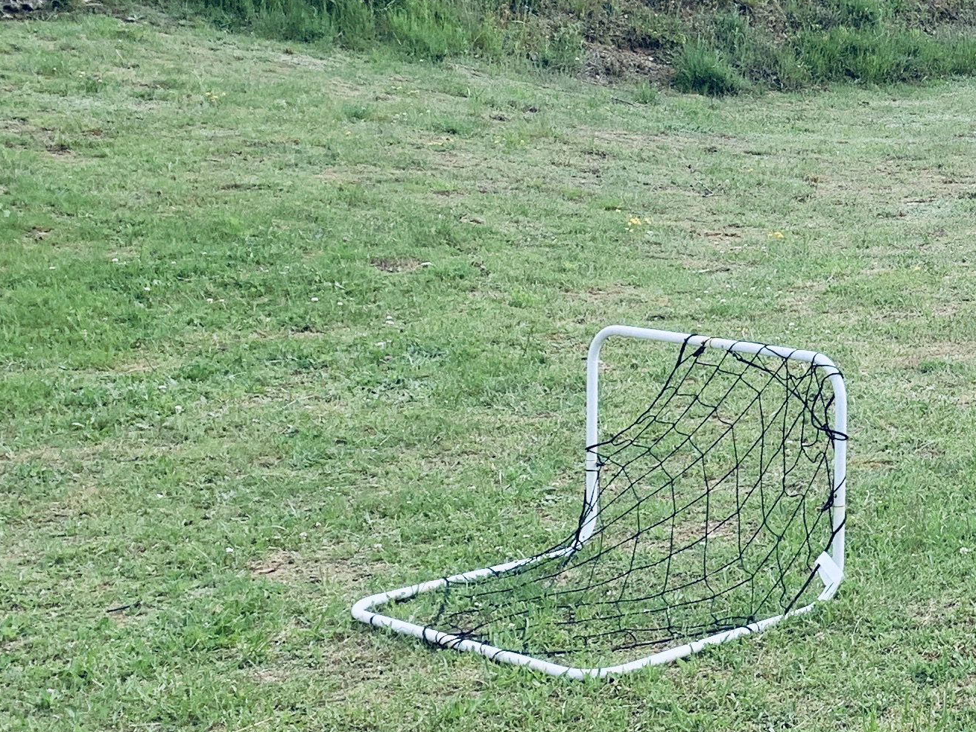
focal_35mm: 80
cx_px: 1392
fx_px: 2256
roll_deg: +1.9
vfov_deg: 18.3
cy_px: 181
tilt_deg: -6.6
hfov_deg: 21.2
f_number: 1.8
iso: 25
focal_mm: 4.25
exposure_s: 1/1513
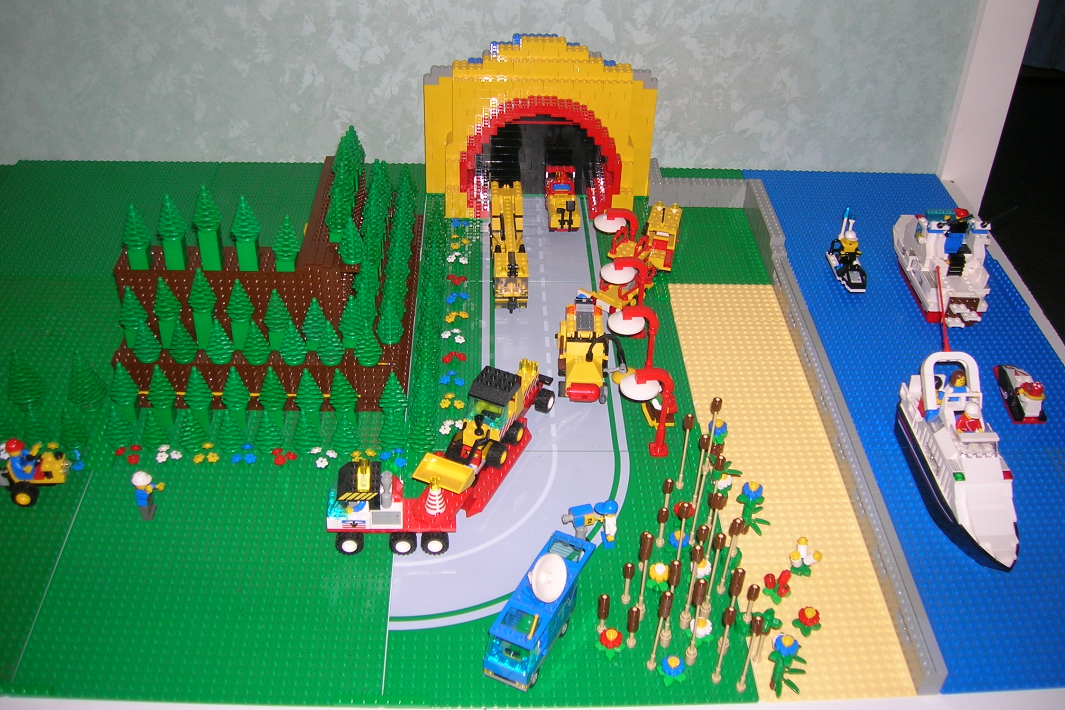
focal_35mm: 36
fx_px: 1065
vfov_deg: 36.9
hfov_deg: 53.1
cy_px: 335
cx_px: 536
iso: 50
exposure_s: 1/60.1
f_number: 2.9
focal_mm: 5.7
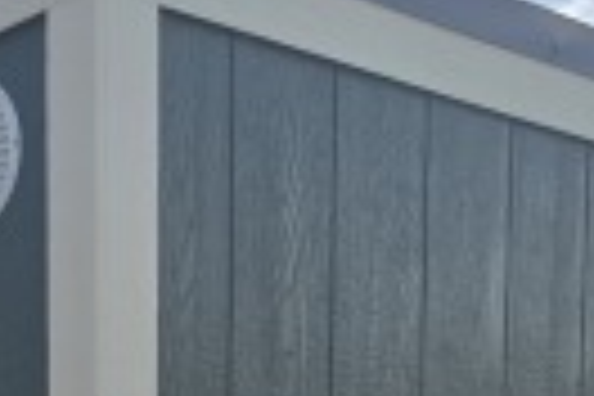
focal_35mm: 116
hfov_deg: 17.6
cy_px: 819
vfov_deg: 10.7
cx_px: 166
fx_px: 1914
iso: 80
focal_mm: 6.3
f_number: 1.7
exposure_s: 1/7944
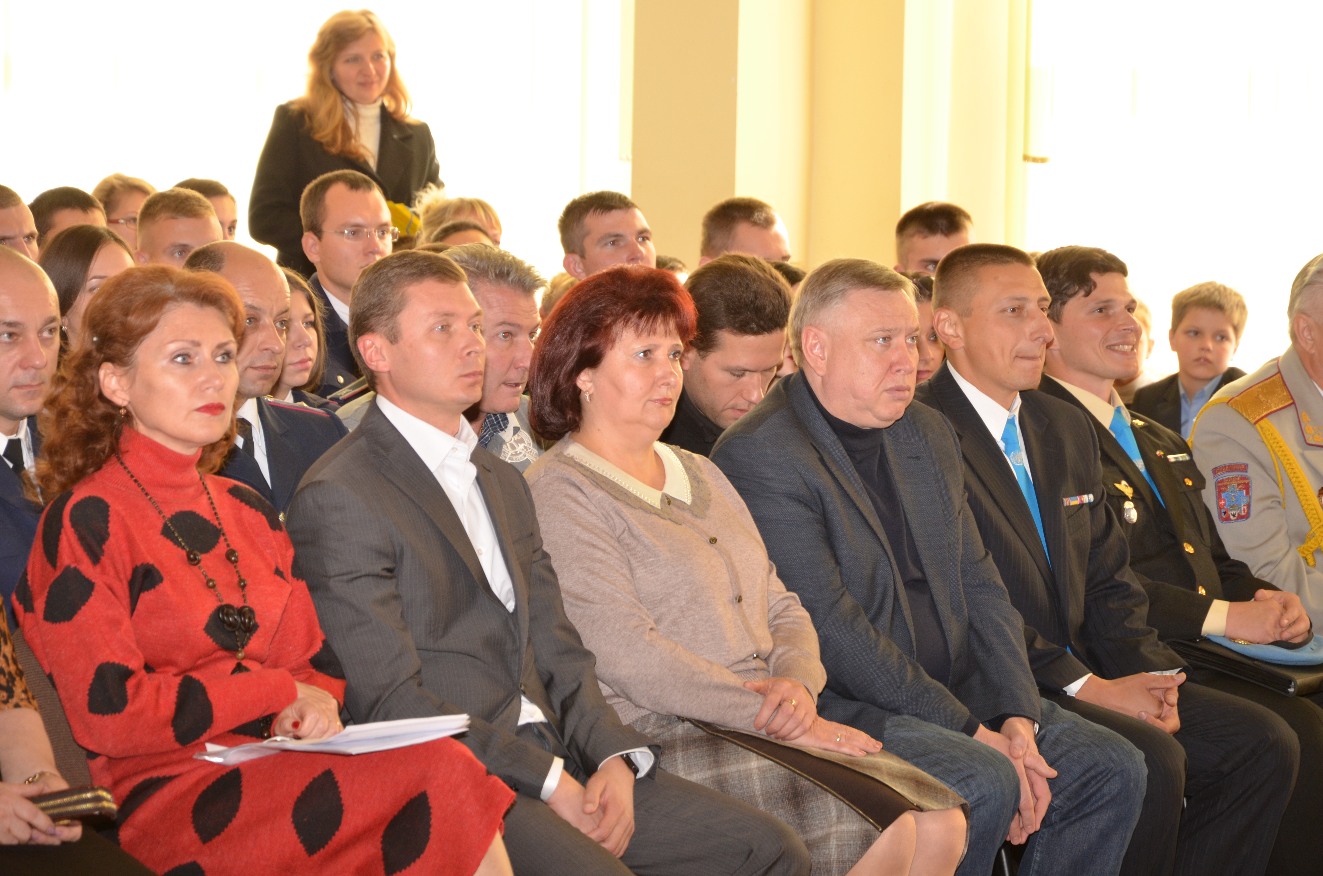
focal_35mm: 147
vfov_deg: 9.3
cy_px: 438
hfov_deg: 14.0
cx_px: 662
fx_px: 5391
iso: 640
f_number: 6.3
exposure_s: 1/100
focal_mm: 98
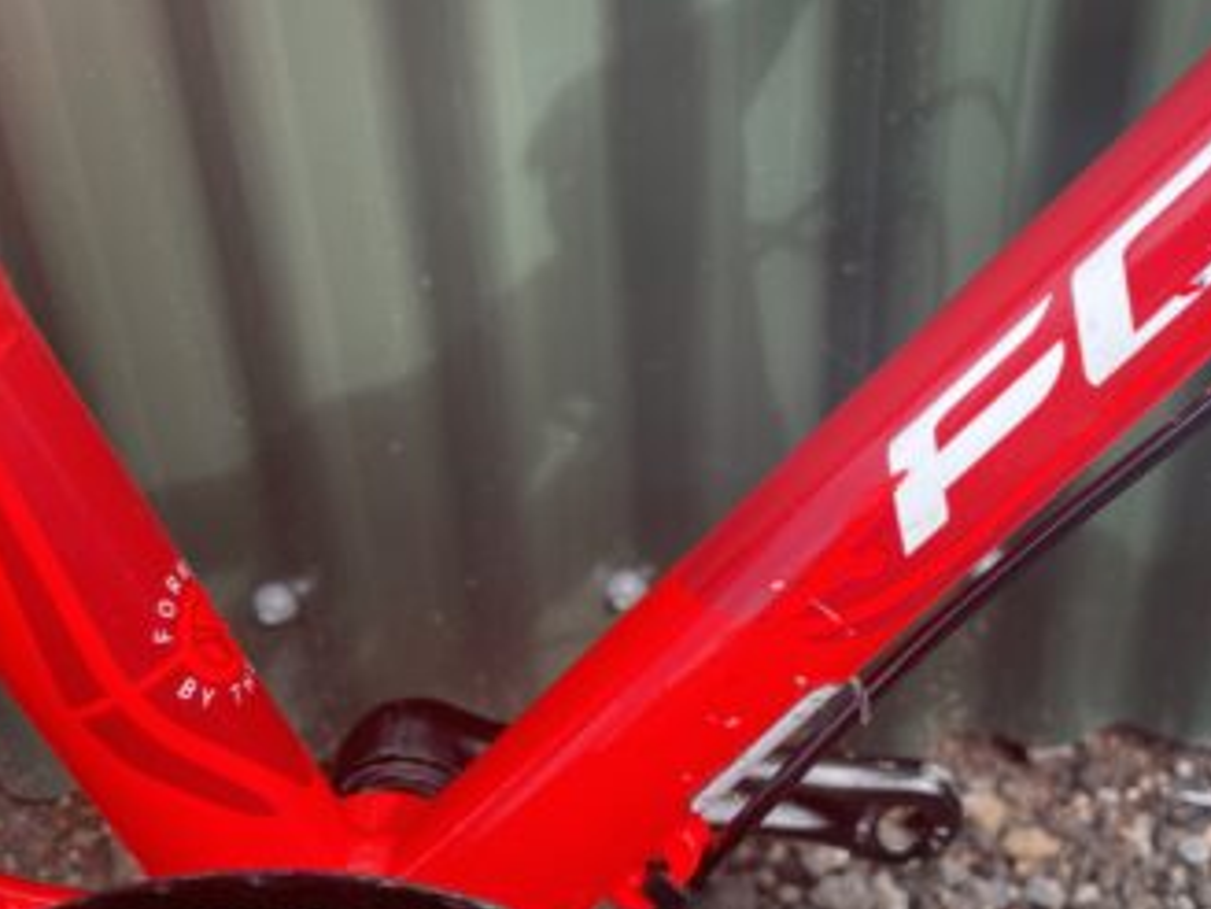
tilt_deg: -29.3
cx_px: 820
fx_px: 1329
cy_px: 418
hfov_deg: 48.1
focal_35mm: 38
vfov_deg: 37.7
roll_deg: +0.2
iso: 32
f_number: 1.6
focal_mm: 4.2
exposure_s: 1/553
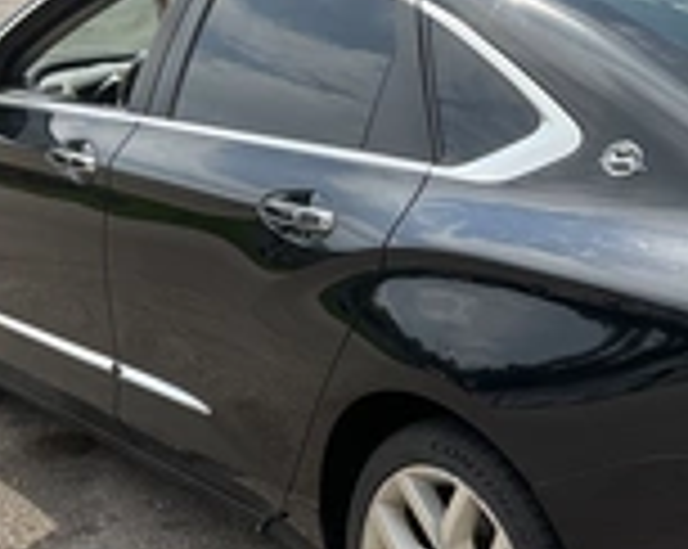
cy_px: 418
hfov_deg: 24.8
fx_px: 1505
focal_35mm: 74
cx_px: 657
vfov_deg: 20.5
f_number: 1.8
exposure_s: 1/1195
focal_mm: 3
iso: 25
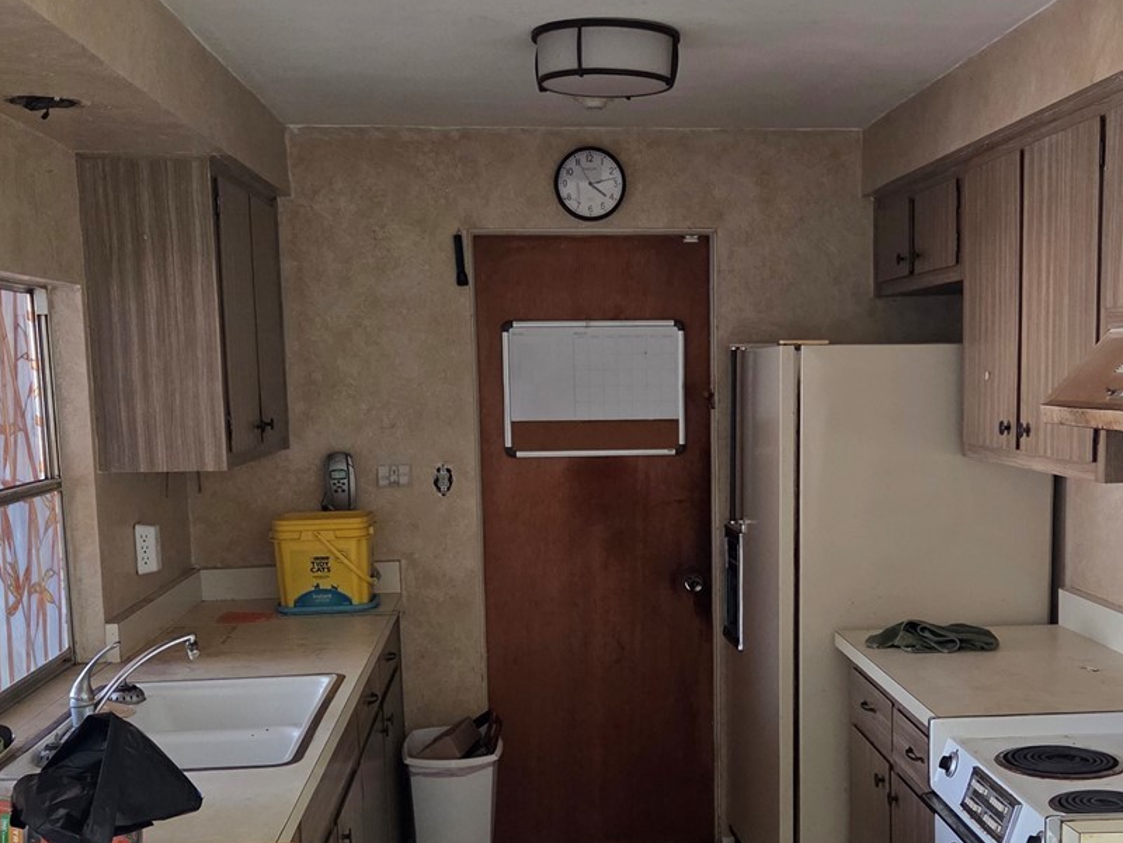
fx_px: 1492
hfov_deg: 41.1
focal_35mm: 46
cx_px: 651
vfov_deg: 31.2
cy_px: 576
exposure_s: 1/120
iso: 640
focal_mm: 5.4
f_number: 1.8
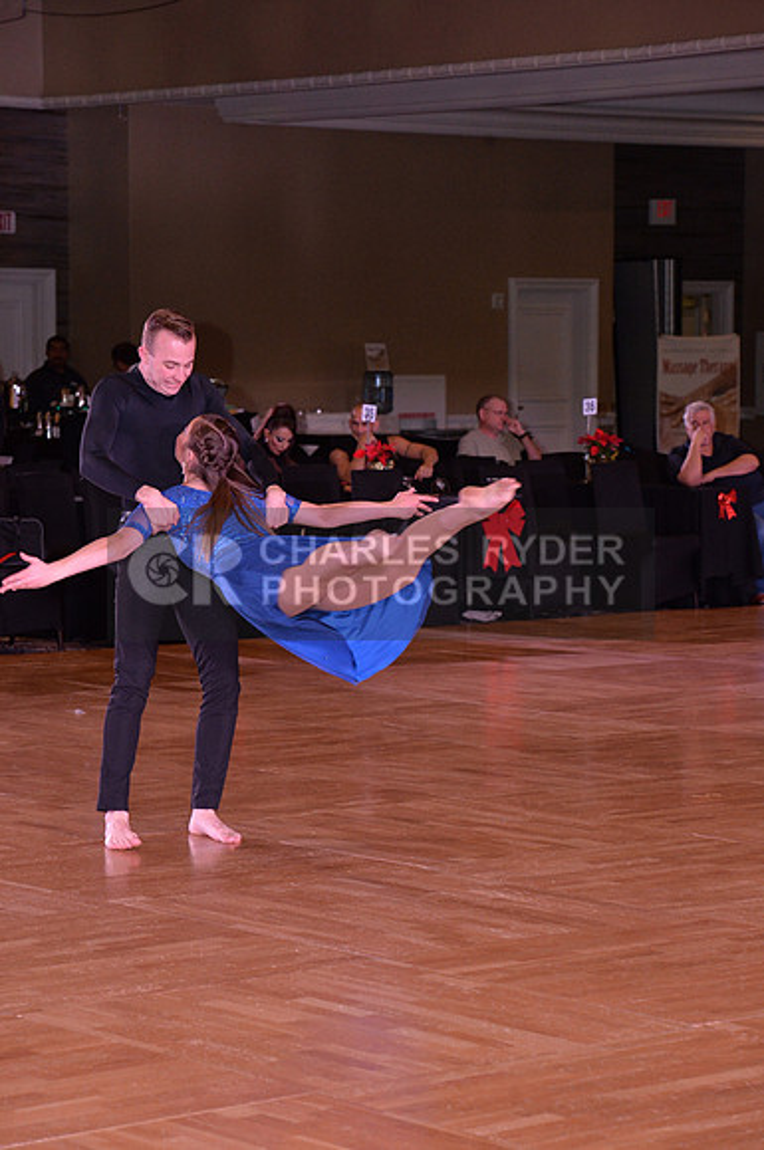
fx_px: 3703
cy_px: 575
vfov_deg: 17.7
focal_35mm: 116
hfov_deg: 11.8
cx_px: 382
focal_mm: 116
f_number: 6.3
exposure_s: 1/250
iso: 2000
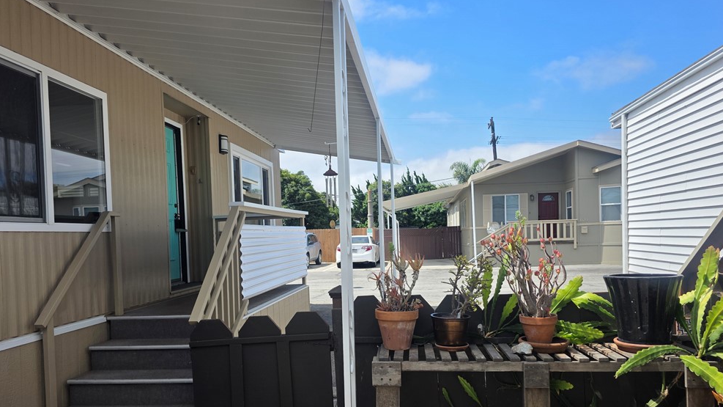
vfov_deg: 44.0
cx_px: 360
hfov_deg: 71.9
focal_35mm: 26
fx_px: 498
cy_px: 254
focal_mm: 6.3
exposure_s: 1/3809
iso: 80
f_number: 1.7
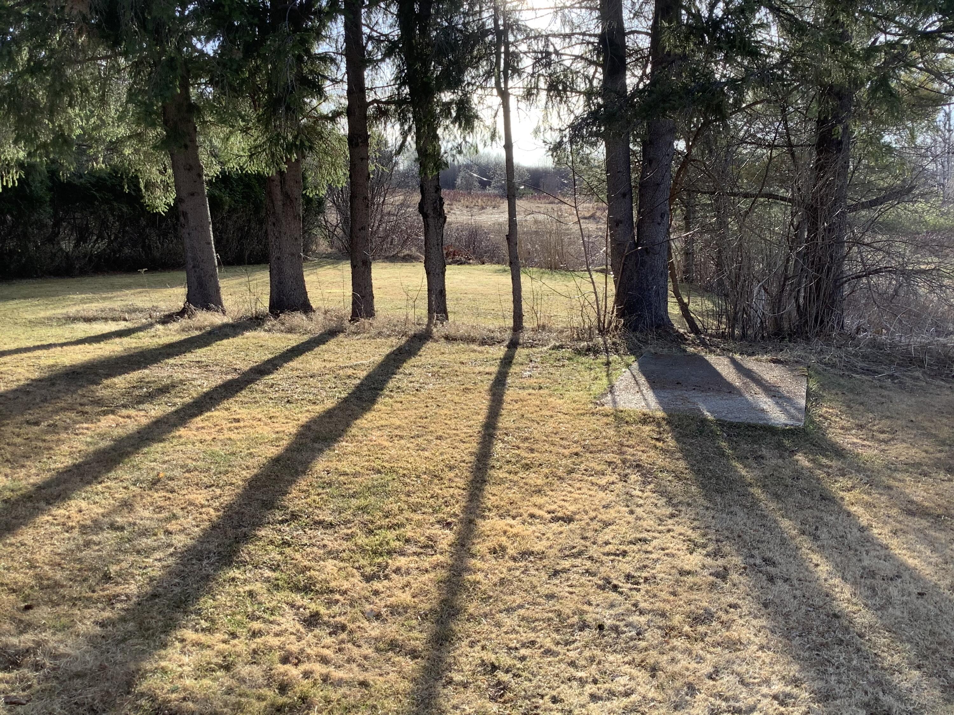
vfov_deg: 45.4
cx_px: 477
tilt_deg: -10.1
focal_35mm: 31
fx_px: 854
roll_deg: +0.0
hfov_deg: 58.4
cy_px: 358
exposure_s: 1/272
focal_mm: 3.3
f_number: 2.4
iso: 25
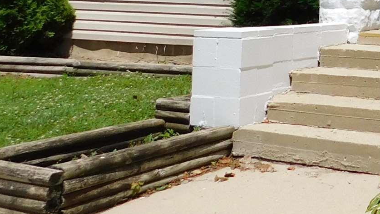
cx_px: 531
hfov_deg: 20.5
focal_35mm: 92
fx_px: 927
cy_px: -129
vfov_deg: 12.4
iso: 125
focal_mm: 4
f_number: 6
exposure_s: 1/640
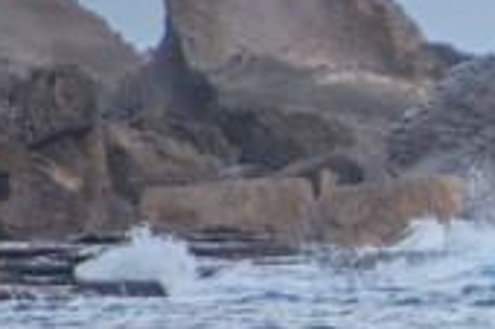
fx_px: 28860
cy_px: 392
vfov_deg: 0.7
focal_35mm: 2101
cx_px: 807
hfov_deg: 1.0
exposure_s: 1/1600
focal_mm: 400
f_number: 5.6
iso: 1100
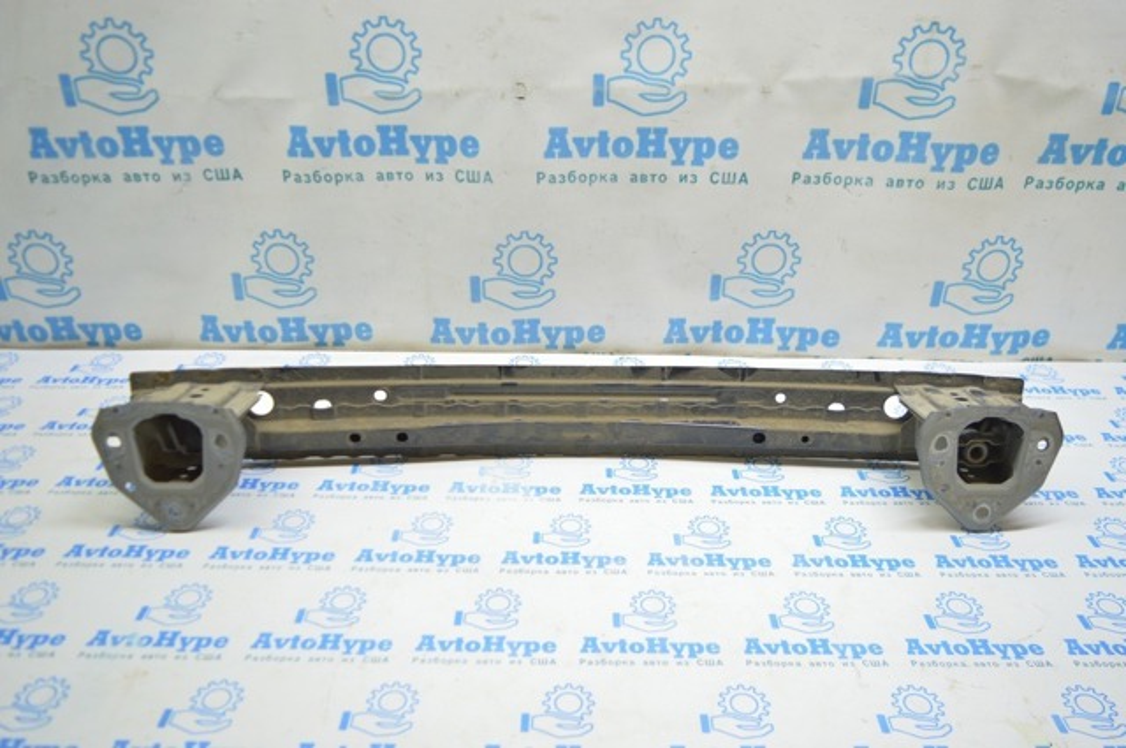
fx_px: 937
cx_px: 563
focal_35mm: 30
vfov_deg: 43.5
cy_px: 374
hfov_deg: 62.0
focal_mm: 20
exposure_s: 1/40
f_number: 3.5
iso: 400
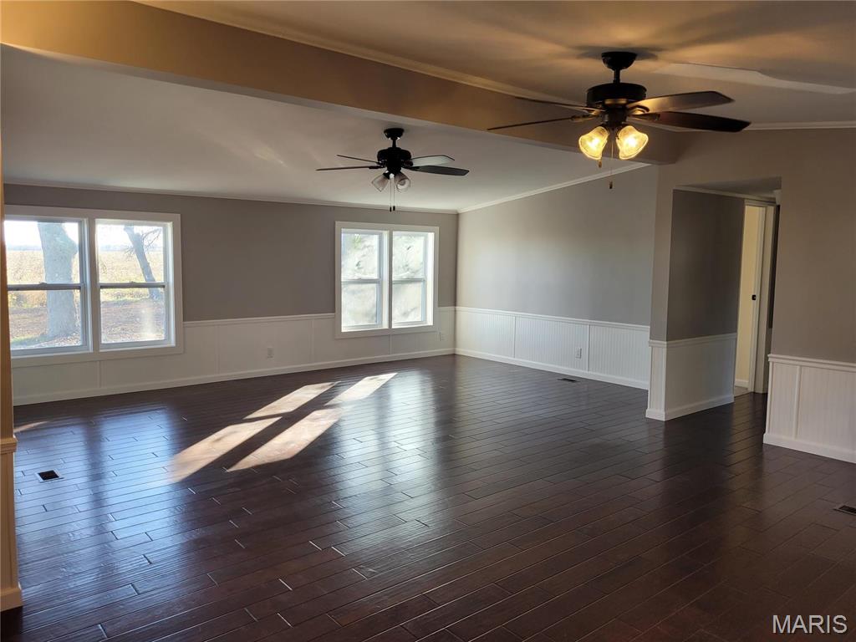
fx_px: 643
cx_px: 428
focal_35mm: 26
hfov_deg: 67.3
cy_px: 321
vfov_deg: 53.1
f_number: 1.8
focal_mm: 5.4
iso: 100
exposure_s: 1/120
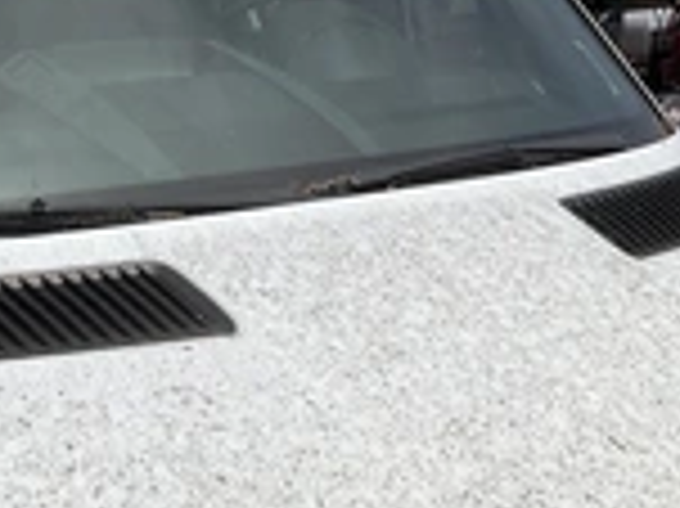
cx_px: 36
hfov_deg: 24.4
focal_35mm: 77
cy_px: -40
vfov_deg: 18.4
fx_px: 1511
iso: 25
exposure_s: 1/3534
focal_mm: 3
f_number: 1.8
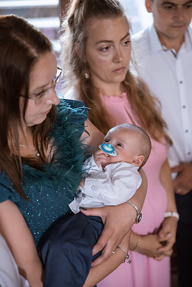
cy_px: 144
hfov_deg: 19.5
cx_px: 96
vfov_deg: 28.8
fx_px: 560
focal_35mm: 70
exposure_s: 1/125
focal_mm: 70
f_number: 2.8
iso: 800
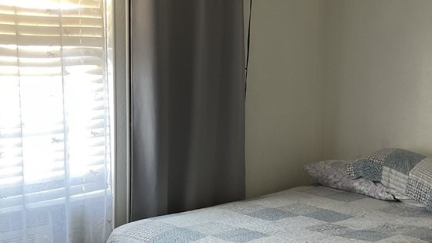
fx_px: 664
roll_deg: -3.1
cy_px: 134
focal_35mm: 58
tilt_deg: -7.3
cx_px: 298
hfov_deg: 35.6
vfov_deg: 20.7
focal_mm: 3
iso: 100
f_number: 1.8
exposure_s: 1/60
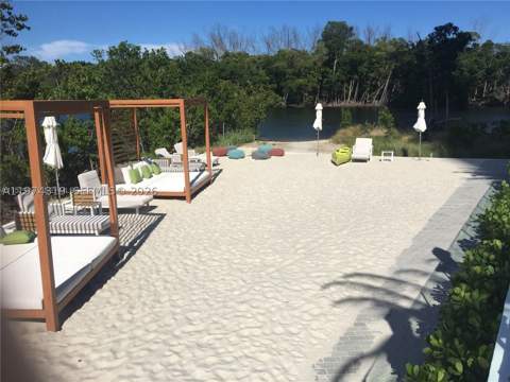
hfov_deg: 61.7
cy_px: 191
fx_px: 427
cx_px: 255
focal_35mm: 29
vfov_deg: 48.2
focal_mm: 4.15
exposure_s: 1/3077
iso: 25
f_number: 2.2
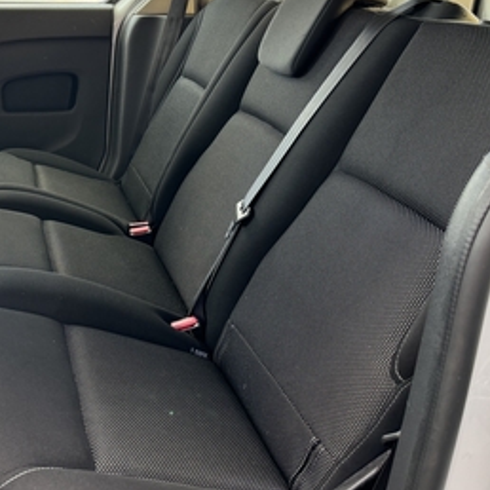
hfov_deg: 38.3
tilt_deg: -17.7
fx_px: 673
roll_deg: -3.1
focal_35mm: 42
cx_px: 89
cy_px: 174
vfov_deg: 39.7
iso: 160
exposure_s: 1/121
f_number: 1.78
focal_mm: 6.76
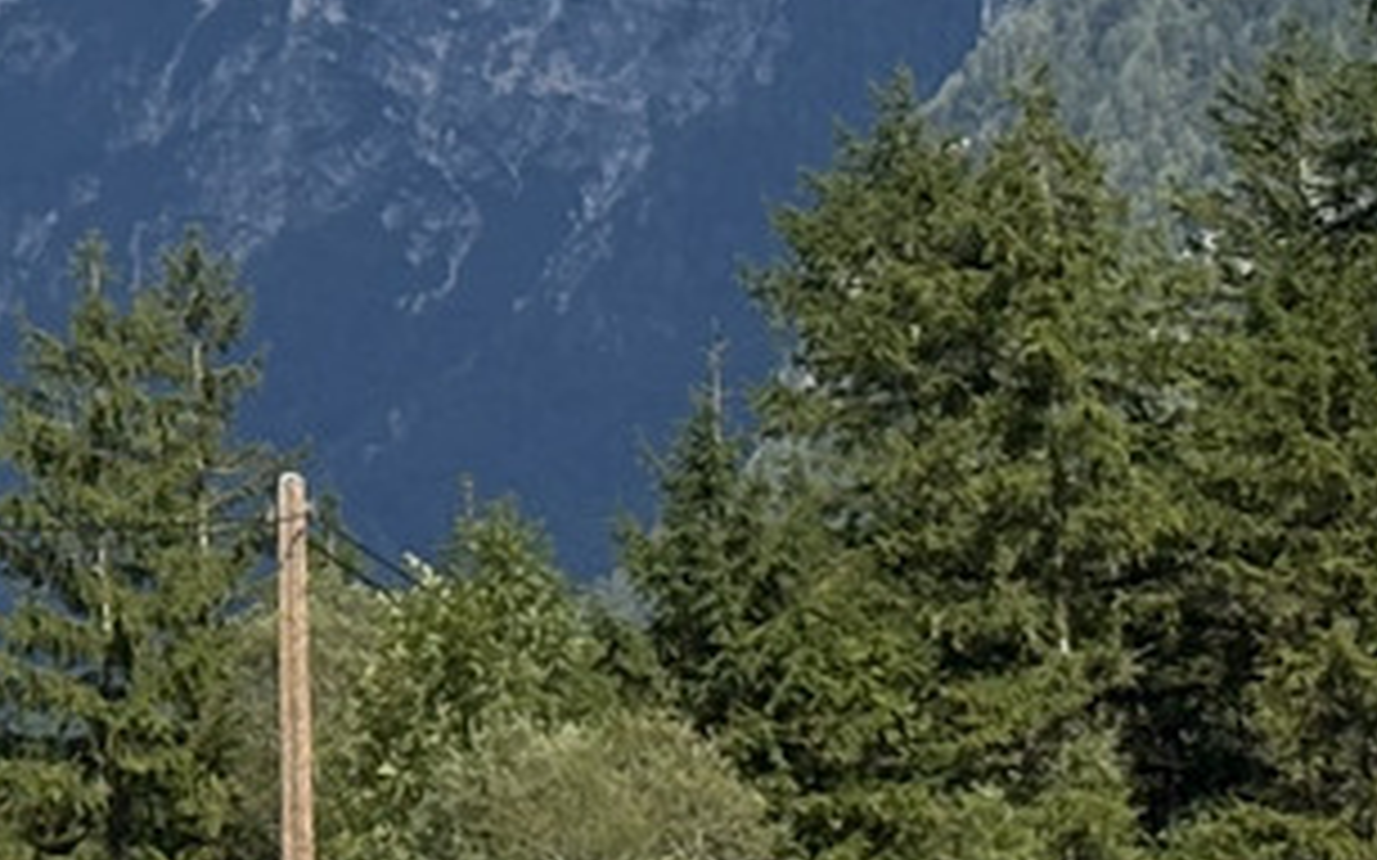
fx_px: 10804
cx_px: -932
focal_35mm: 288
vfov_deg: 4.6
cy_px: 135
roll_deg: +1.3
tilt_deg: +6.1
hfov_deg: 7.1
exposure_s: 1/3448
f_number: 1.6
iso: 32
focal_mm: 5.96
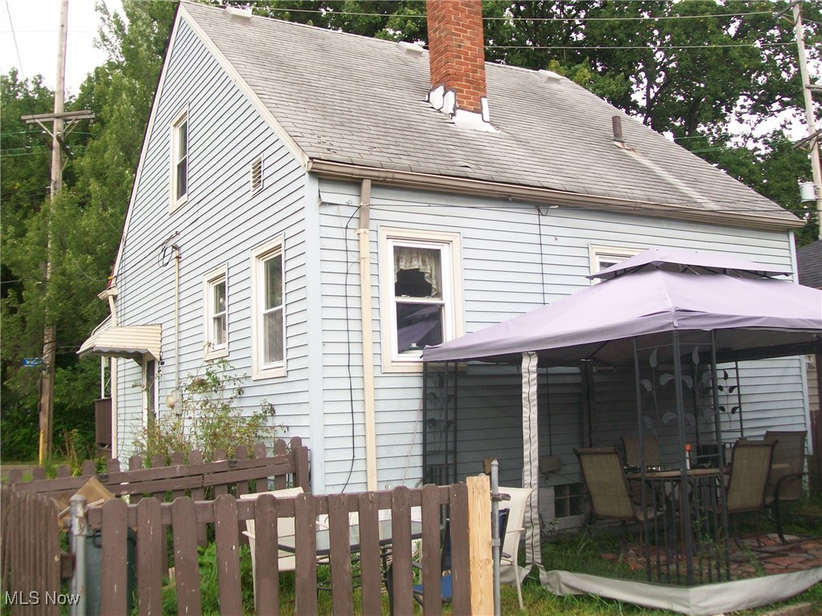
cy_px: 308
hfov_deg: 51.4
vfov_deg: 39.7
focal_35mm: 36
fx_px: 855
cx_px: 411
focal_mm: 6
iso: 64
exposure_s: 1/160
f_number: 2.7
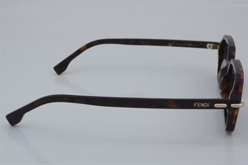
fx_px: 516
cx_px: 124
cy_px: 82
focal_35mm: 75
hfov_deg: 27.0
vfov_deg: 18.2
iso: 100
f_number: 32
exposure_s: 1/4
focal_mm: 50
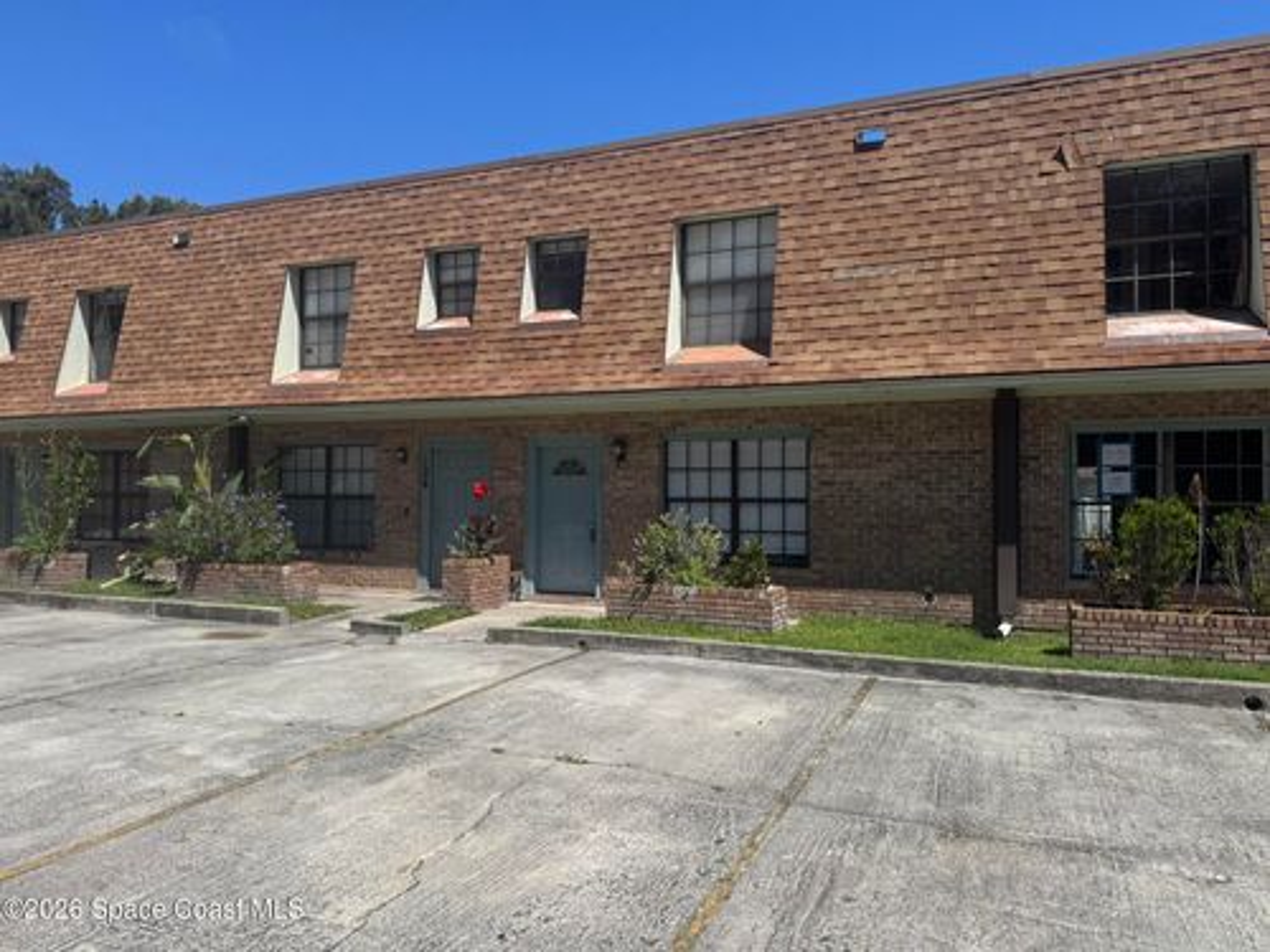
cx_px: 635
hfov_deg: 71.6
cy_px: 476
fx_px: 881
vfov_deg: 56.8
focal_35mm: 24
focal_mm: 6.76
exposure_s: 1/5348
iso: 80
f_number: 1.78
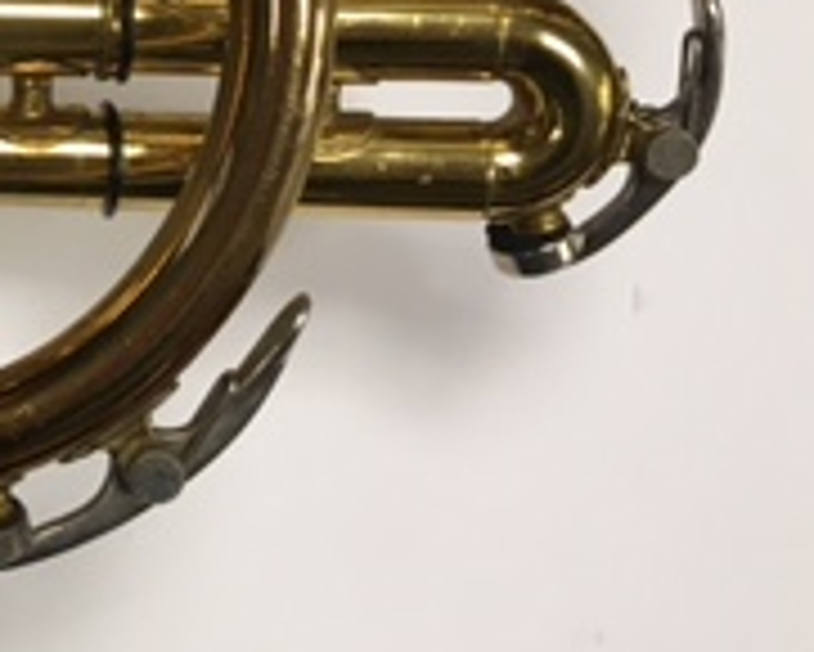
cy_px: -135
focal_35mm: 100
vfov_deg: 14.9
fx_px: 2410
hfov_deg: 16.8
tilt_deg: -75.6
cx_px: -508
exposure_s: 1/33
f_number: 2.2
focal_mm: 4.15
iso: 50
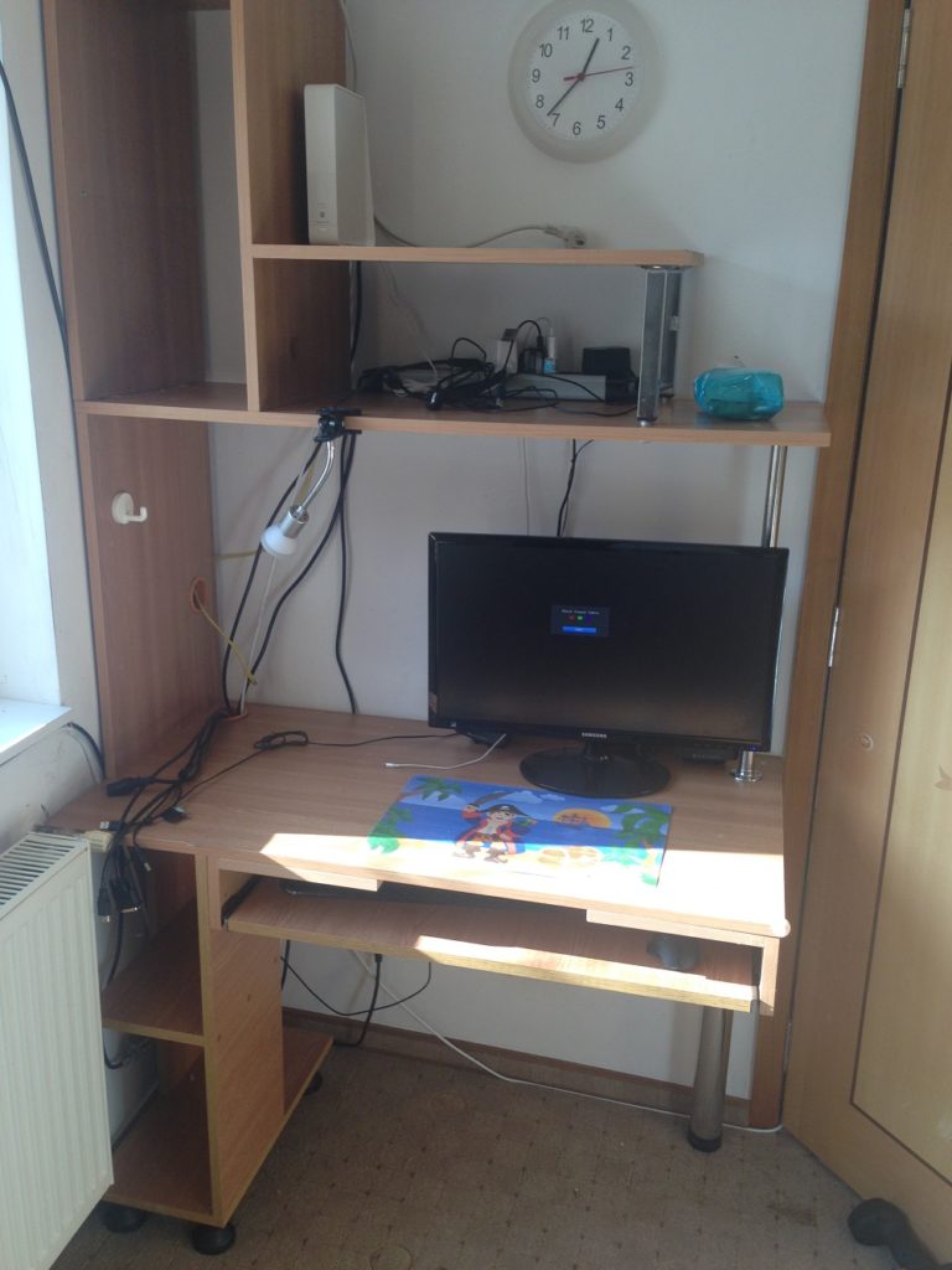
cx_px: 476
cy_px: 635
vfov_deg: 55.4
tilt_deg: -16.2
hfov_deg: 42.9
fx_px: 1210
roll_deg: -2.8
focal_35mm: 33
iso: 50
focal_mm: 4.12
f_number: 2.4
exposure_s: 1/60
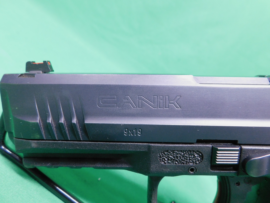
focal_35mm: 23
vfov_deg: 58.9
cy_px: 102
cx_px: 135
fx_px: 179
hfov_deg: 73.9
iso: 320
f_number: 3
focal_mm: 4
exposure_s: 1/30
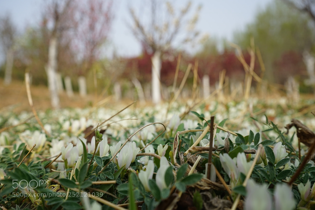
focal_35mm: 34
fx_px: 298
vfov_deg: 38.9
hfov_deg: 55.8
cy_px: 105
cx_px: 158
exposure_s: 1/125
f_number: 9
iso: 100
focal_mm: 34
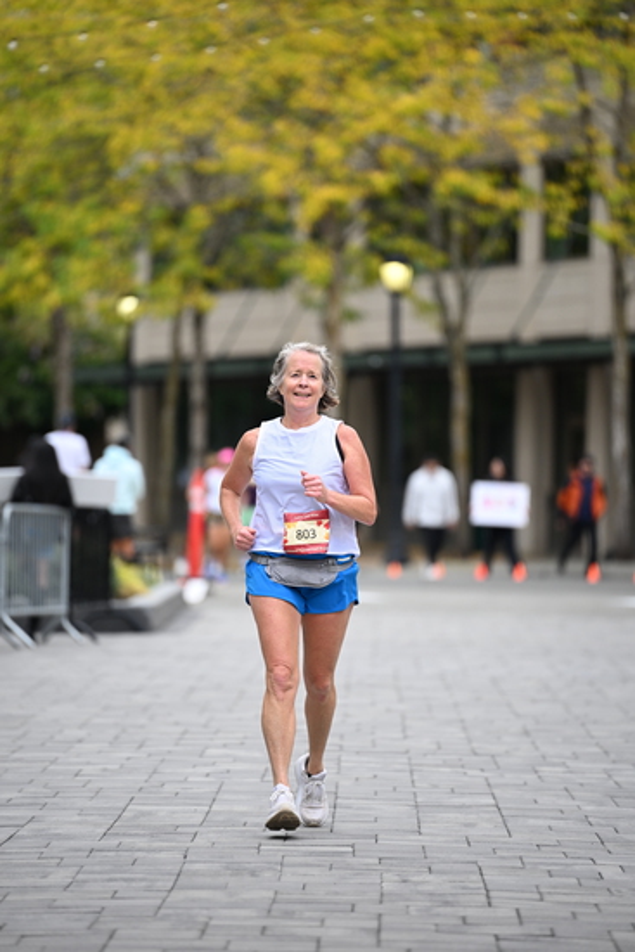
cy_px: 476
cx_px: 318
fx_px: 5288
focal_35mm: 200
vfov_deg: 10.3
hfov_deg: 6.9
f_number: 2.8
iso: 640
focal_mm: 200
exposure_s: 1/2500
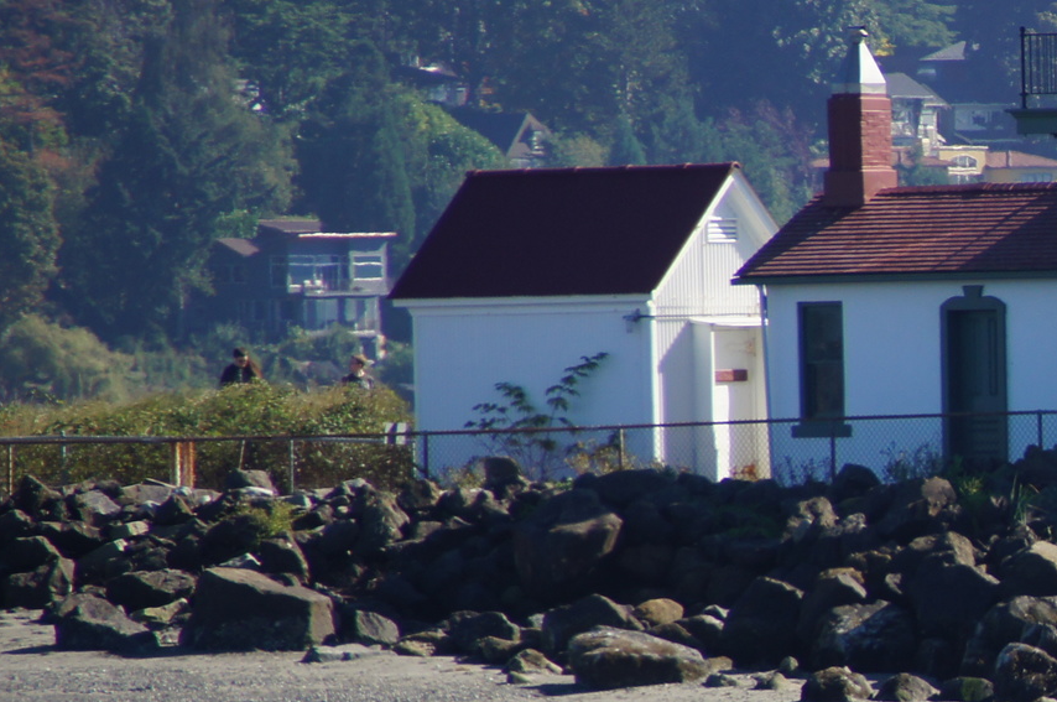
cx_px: 1434
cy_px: 553
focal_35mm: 922
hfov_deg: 2.2
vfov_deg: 1.5
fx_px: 27035
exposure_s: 1/400
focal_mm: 210
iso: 125
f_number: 6.3
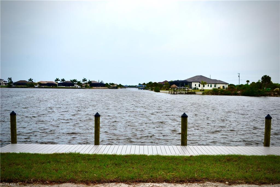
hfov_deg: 46.4
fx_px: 327
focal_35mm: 42
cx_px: 140
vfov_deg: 31.9
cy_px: 94
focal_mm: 28
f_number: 8
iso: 100
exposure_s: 1/250
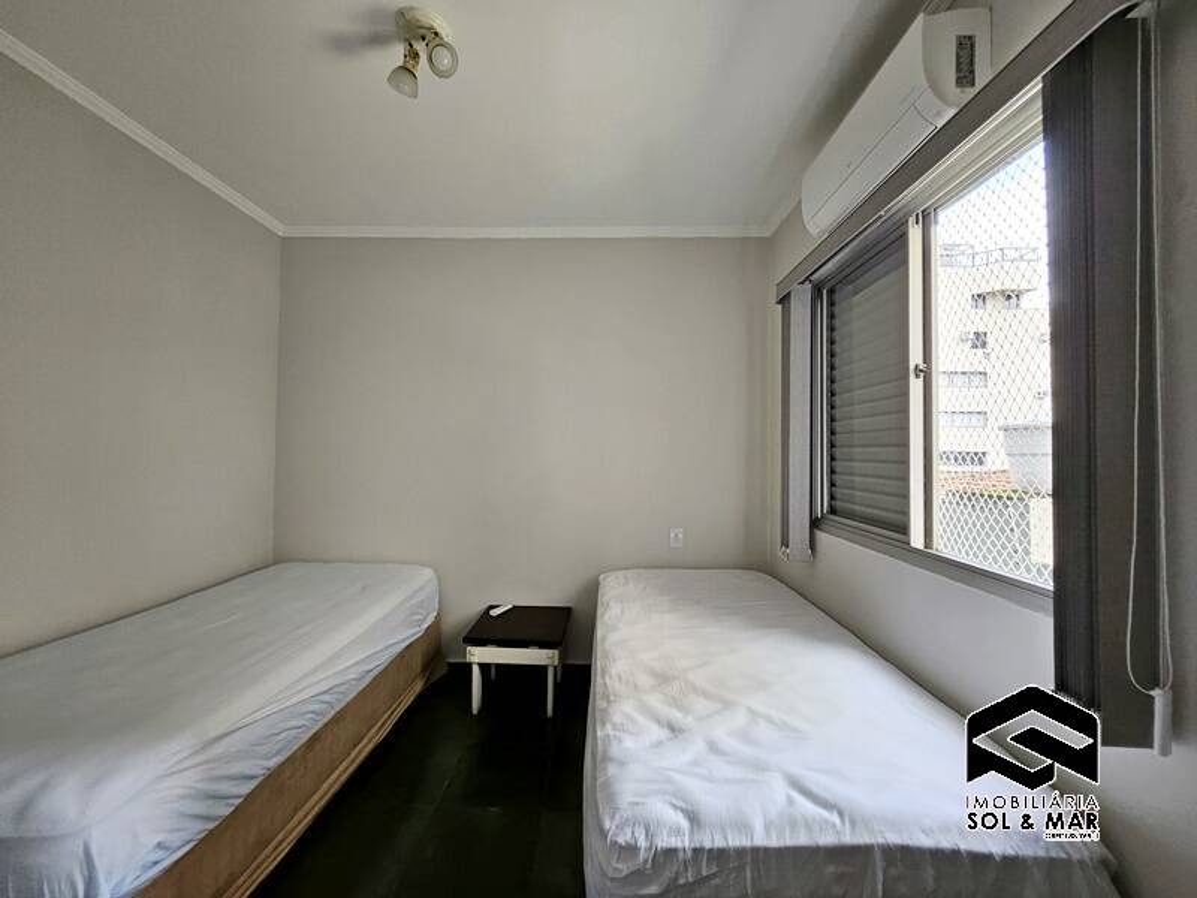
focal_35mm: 13
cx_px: 598
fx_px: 450
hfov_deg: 106.2
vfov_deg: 89.9
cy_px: 449
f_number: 2.2
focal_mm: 1.7
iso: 80
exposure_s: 1/60
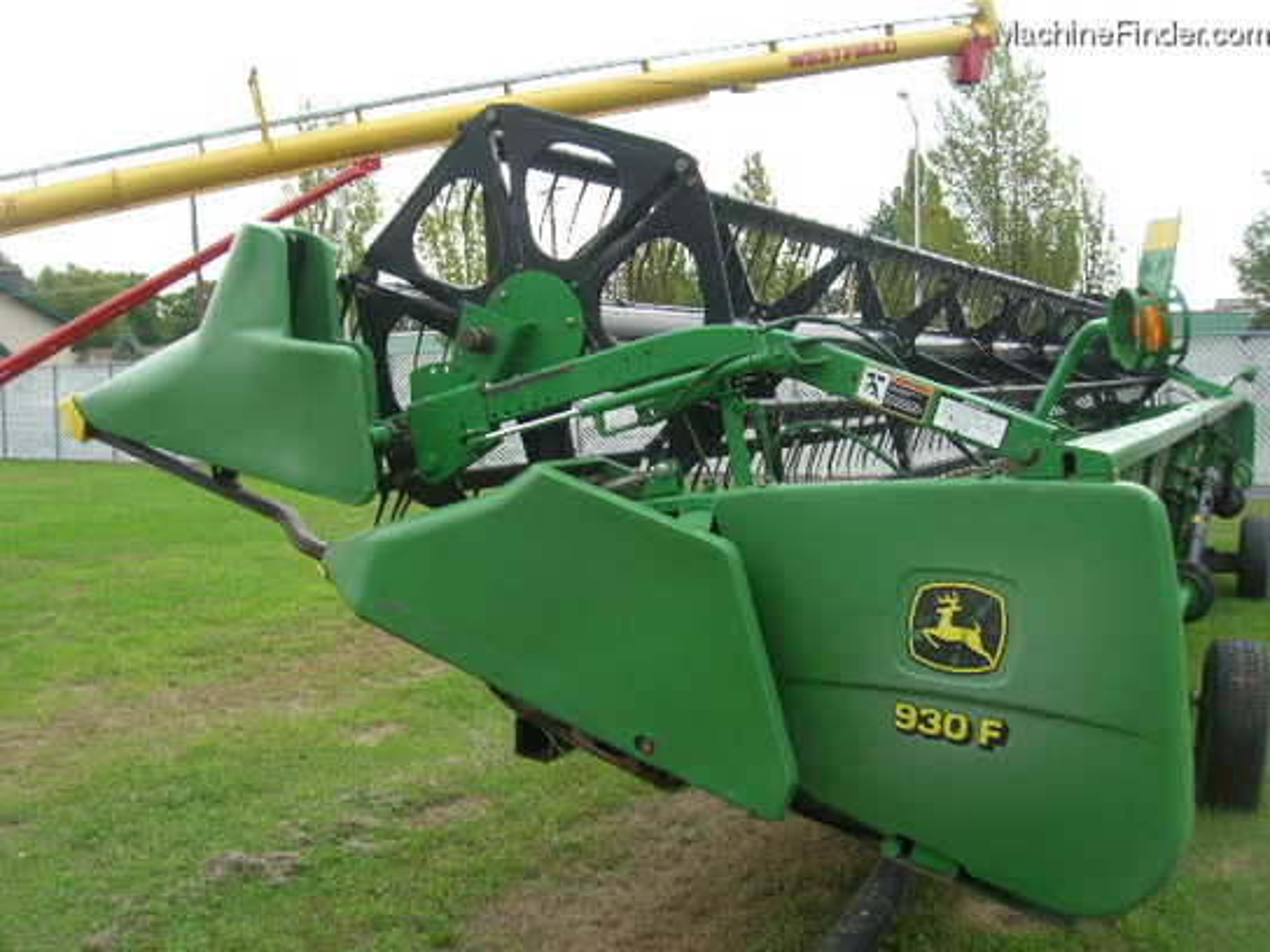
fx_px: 1247
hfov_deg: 54.0
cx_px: 635
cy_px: 476
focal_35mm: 34
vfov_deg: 41.8
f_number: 4.9
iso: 50
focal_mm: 5.7
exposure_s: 1/53.6
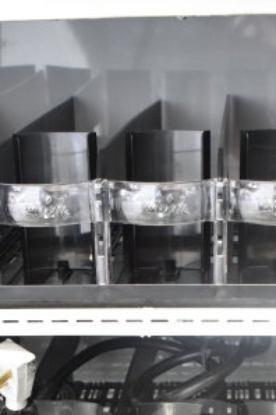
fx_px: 957
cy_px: 510
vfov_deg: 22.4
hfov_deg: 16.4
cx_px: 158
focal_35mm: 83
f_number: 3.5
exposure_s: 1/30
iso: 2000
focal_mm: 18
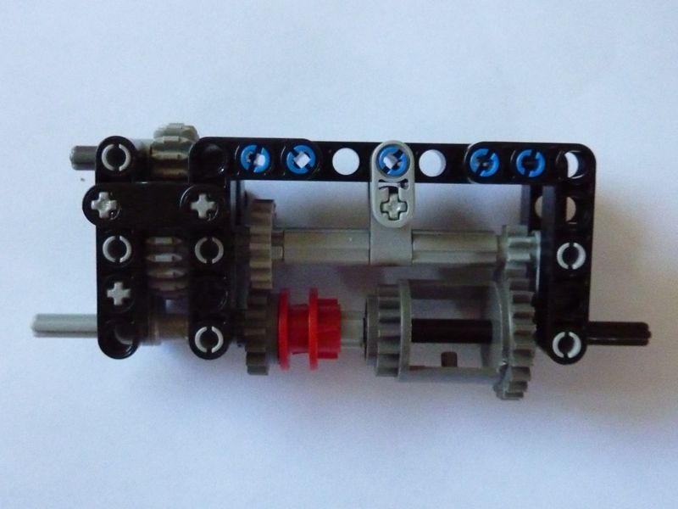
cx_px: 339
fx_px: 744
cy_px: 254
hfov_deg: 49.0
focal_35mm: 38
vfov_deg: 37.7
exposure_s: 1/60
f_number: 3.3
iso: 800
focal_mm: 4.4
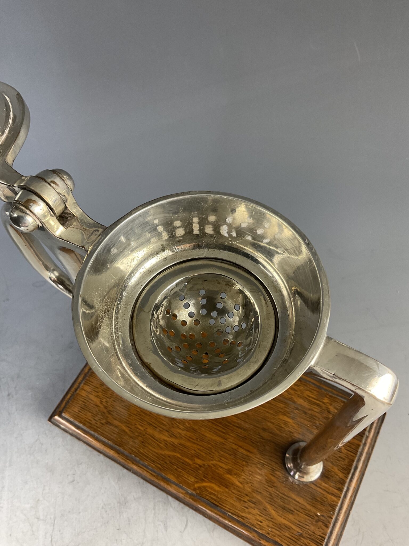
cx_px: 204
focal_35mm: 29
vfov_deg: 61.7
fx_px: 457
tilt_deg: -60.7
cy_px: 273
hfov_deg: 48.2
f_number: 1.8
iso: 64
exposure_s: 1/83
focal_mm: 3
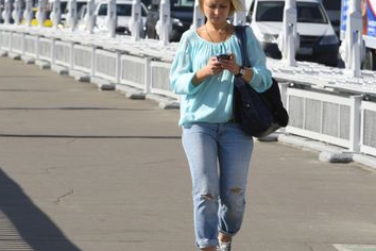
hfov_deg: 5.6
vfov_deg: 3.8
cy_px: 85
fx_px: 3812
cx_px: 138
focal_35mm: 365
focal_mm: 185
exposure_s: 1/200
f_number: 13
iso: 200
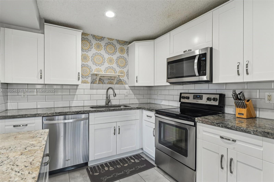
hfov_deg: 90.1
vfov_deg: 67.3
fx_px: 137
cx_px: 137
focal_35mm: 18
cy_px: 91
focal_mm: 18
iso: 400
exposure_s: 1/13
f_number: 8
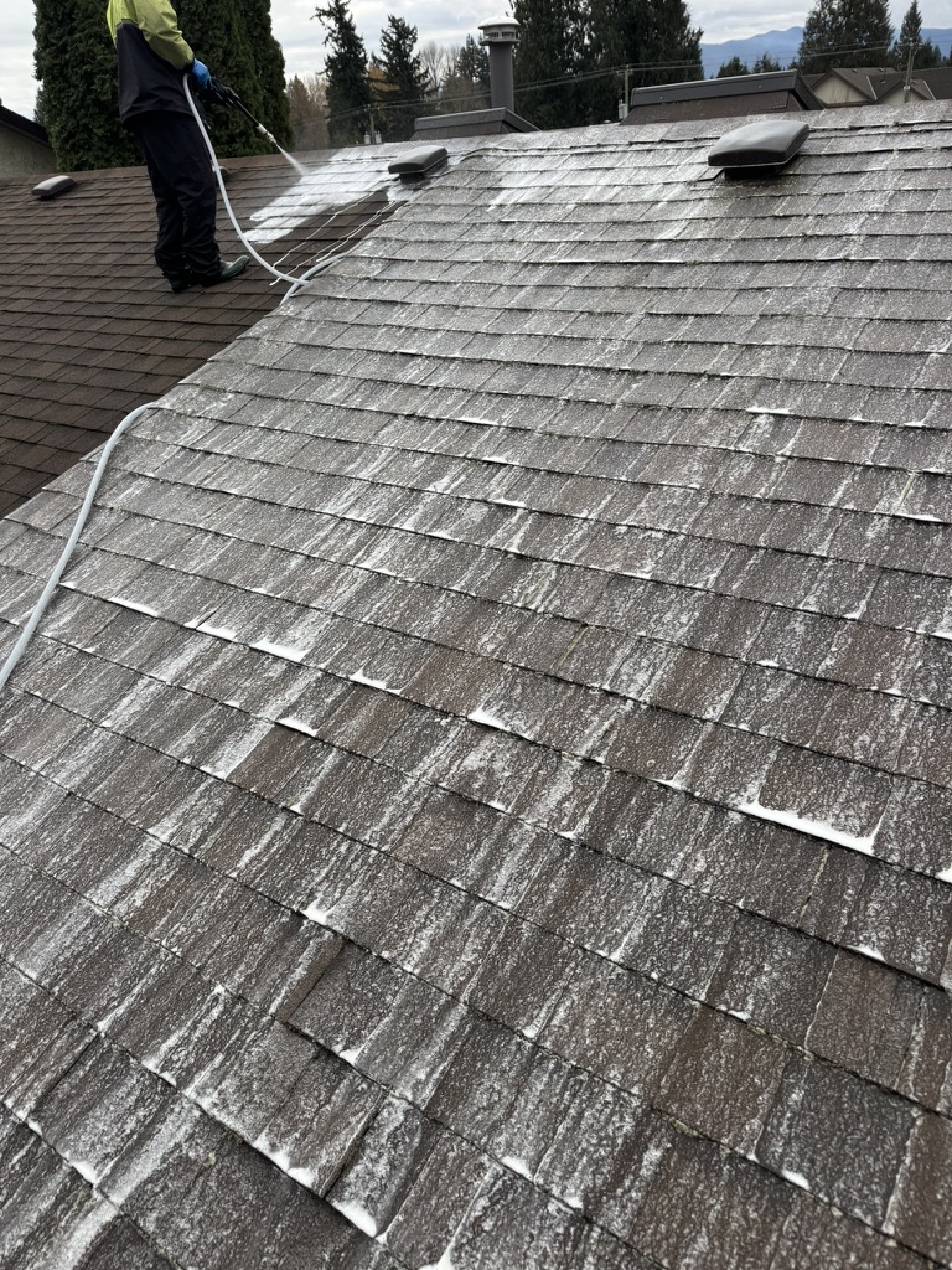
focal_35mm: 24
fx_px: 880
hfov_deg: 56.8
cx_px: 476
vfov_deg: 71.6
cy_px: 635
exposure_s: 1/693
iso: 80
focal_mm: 6.76
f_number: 1.78
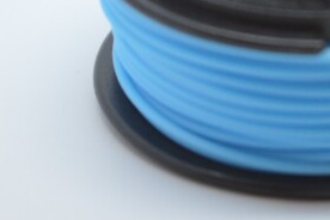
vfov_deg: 6.3
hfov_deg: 9.5
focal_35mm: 215
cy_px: -47
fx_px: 1973
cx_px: 294
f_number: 5.6
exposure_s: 1/50
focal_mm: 55
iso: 400
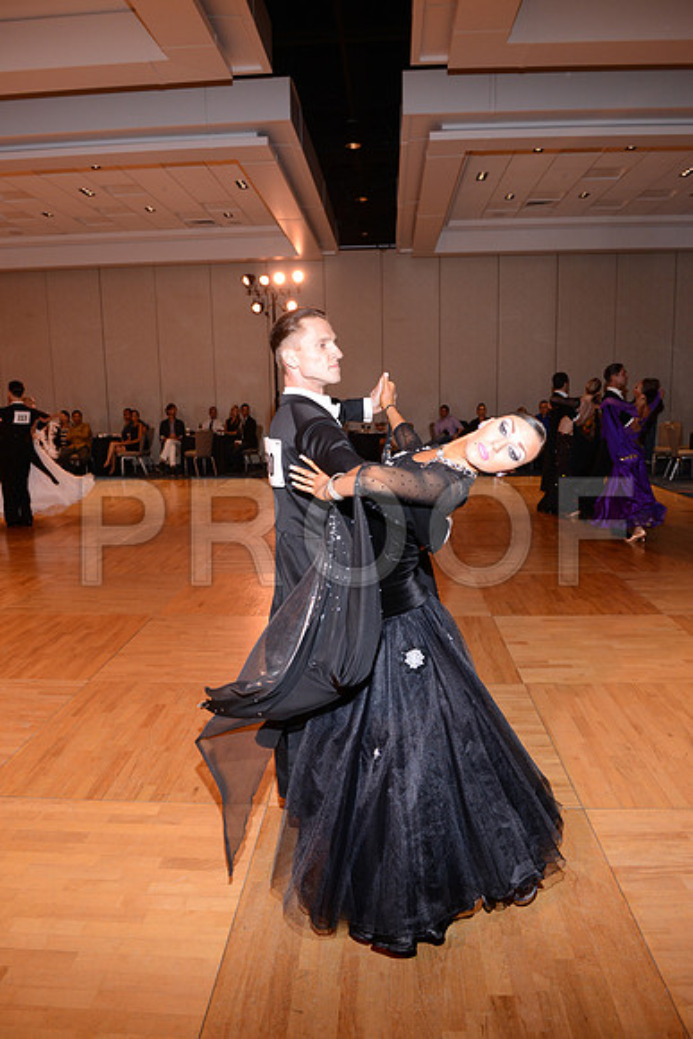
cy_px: 520
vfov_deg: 69.4
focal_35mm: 26
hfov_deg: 49.6
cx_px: 346
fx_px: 750
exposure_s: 1/250
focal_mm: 26
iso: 1000
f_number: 5.6
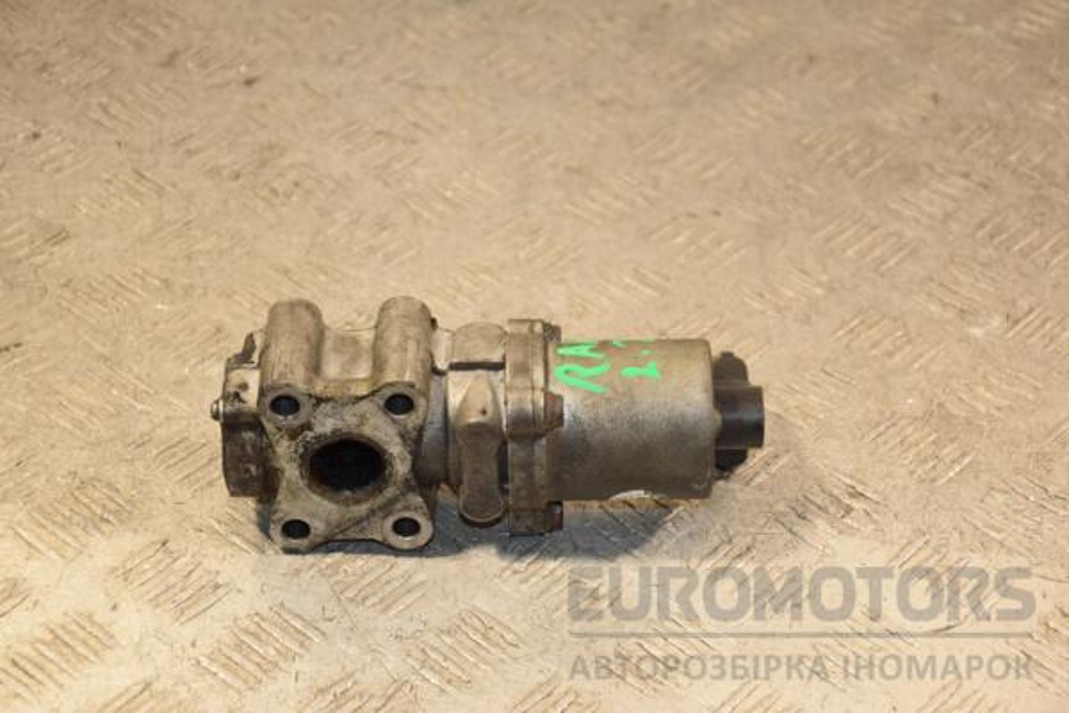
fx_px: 2583
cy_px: 356
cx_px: 534
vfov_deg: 15.7
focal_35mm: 87
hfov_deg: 23.4
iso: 800
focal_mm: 58
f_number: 5
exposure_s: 1/160
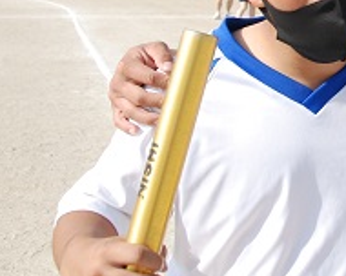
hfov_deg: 20.6
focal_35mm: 86
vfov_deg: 17.1
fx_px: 881
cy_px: -55
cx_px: 429
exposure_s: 1/1600
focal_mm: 20
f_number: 6.3
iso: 400
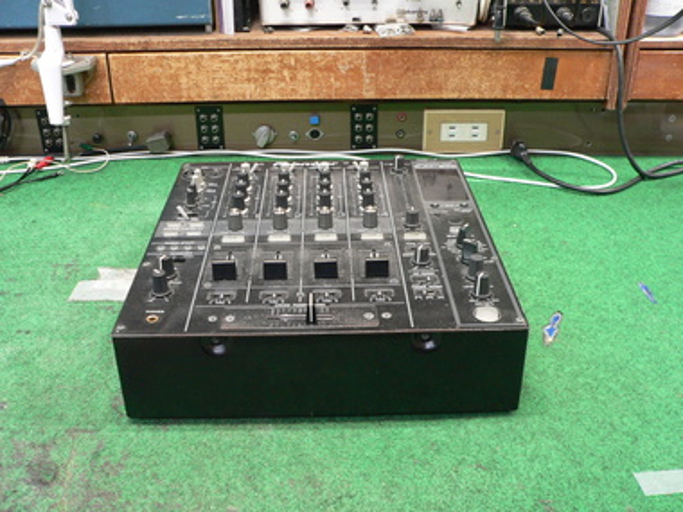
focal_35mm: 38
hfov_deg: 49.0
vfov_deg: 37.7
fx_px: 750
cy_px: 256
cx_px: 342
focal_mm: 6.4
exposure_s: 1/8
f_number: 2.8
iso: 200
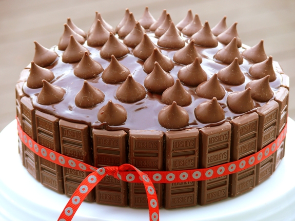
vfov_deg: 6.9
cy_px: 110
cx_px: 148
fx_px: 1832
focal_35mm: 215
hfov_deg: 9.2
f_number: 3.6
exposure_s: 1/50
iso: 100
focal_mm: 45.4
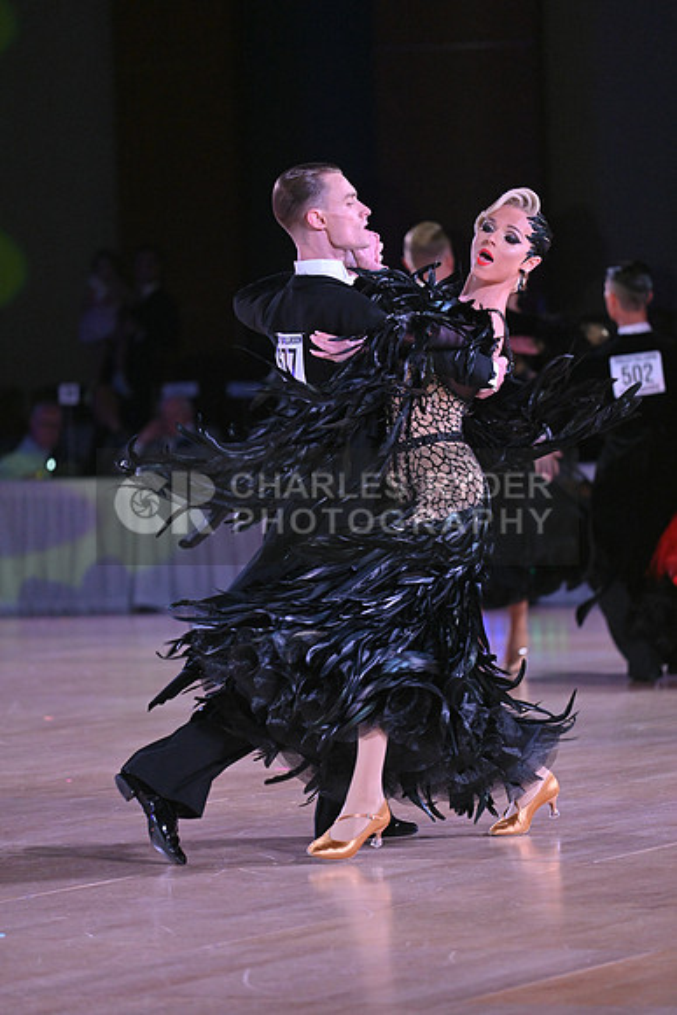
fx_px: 5638
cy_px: 508
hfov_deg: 6.9
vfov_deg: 10.3
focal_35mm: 200
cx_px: 338
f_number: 4
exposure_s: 1/400
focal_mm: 200
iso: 3200
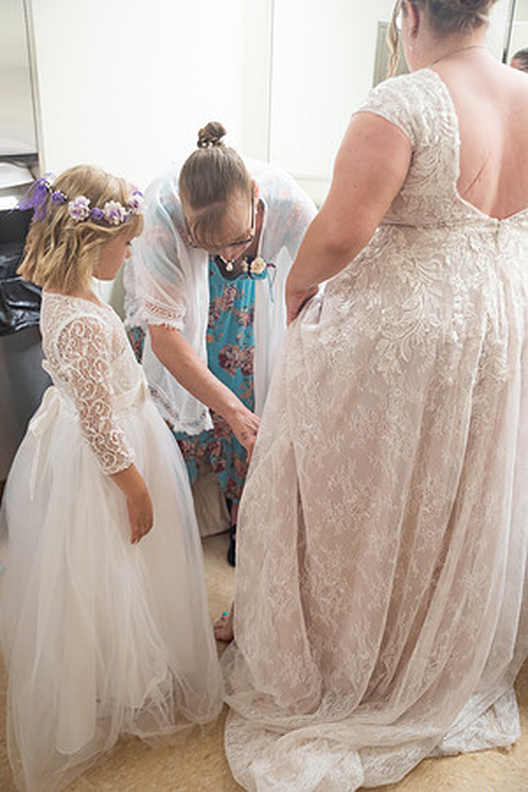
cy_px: 396
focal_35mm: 36
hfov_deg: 36.9
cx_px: 264
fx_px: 792
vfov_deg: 53.1
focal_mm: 36
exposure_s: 1/125
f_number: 3.5
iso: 400
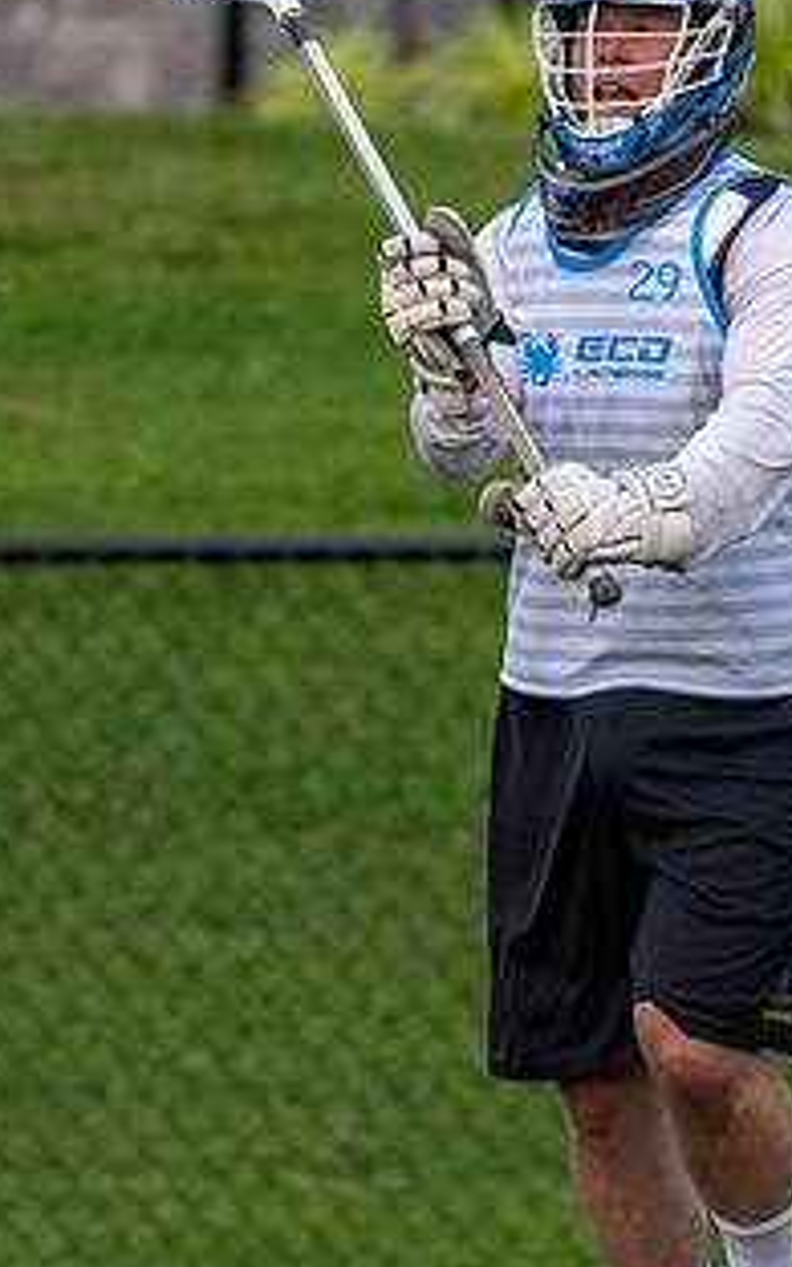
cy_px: 323
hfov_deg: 1.0
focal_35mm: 1293
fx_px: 44654
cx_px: 735
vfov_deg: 1.6
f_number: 5.6
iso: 1800
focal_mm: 500
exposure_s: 1/1000
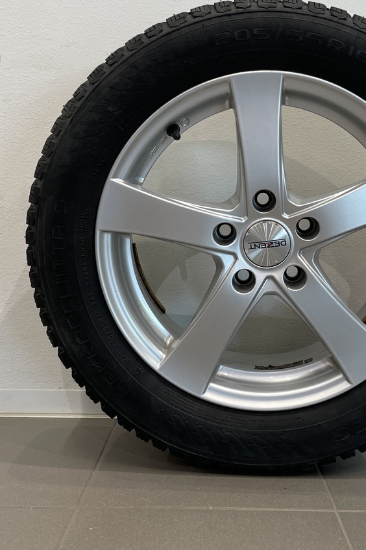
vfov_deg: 42.6
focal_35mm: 46
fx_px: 702
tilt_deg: -0.1
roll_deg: -2.5
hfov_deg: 29.0
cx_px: 247
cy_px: 223
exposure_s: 1/100
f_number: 1.6
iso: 64
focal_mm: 4.2
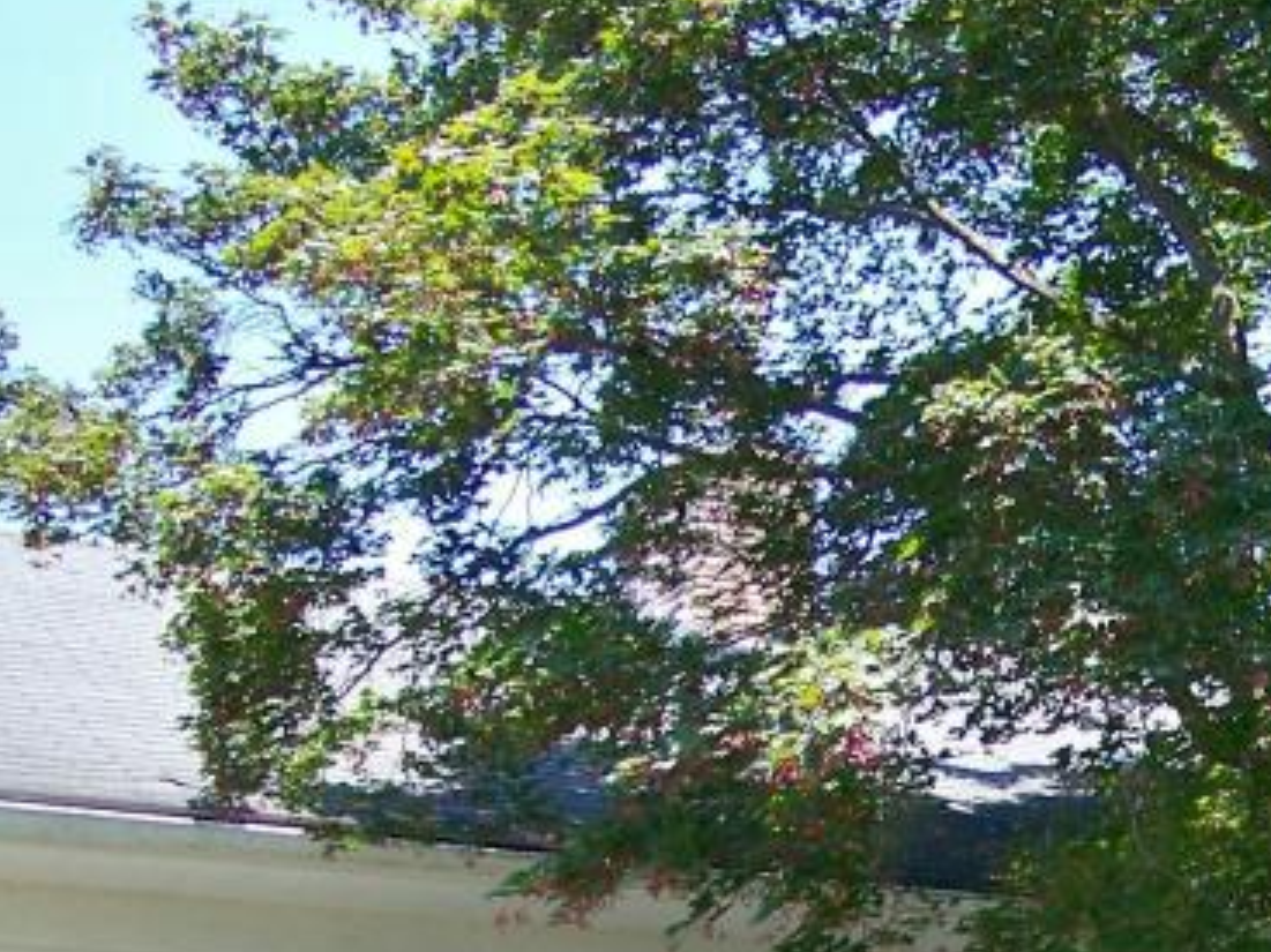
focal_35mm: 92
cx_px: 1157
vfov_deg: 15.5
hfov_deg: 20.8
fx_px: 3377
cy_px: 1129
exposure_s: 1/250
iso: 100
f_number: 2.8
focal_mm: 5.85
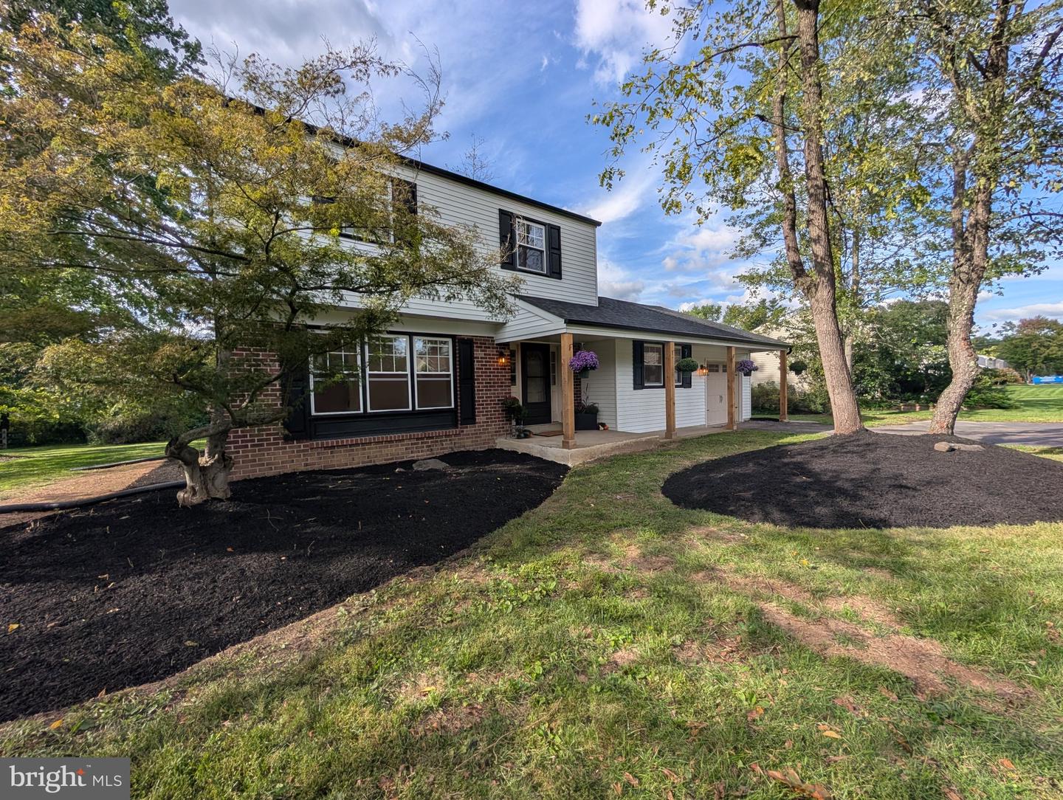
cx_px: 532
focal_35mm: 12
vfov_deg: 94.6
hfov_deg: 110.5
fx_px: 369
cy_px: 400
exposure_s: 1/1721
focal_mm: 2.02
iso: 54
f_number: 1.7
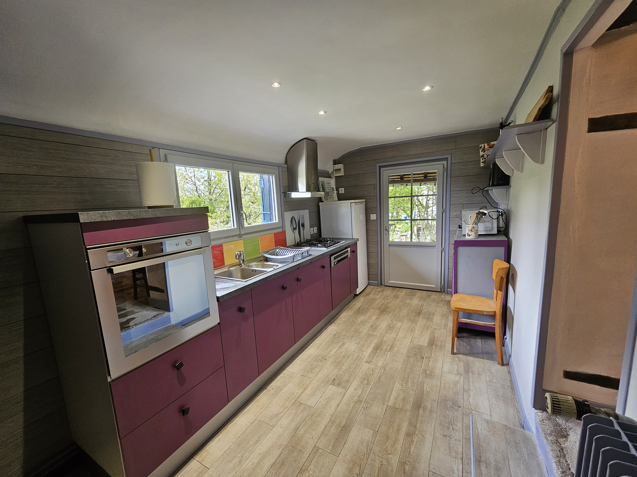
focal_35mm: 13
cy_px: 238
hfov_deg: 106.2
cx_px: 318
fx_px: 239
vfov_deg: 89.9
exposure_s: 1/50
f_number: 2.2
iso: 125
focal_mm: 2.2
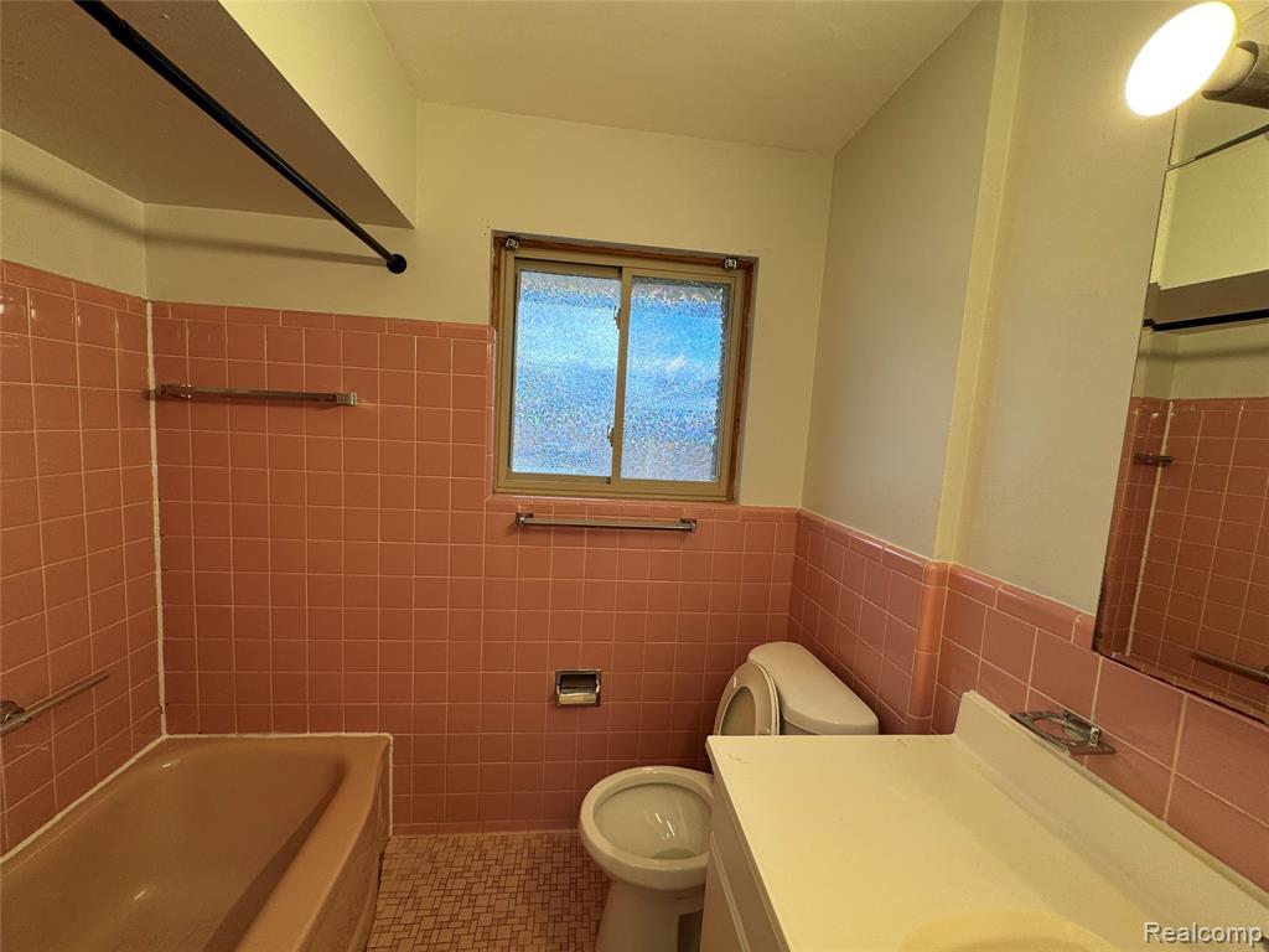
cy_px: 476
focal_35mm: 14
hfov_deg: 102.1
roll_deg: -3.9
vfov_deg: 85.7
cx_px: 634
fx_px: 513
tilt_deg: -6.5
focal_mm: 2.22
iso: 64
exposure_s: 1/120
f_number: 2.2
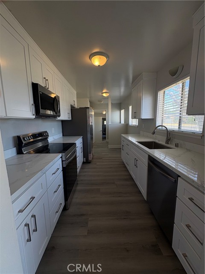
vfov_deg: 102.1
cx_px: 102
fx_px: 111
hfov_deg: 85.7
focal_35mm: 14
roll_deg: +1.2
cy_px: 137
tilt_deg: -7.9
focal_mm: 2.22
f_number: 2.2
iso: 64
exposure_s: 1/120
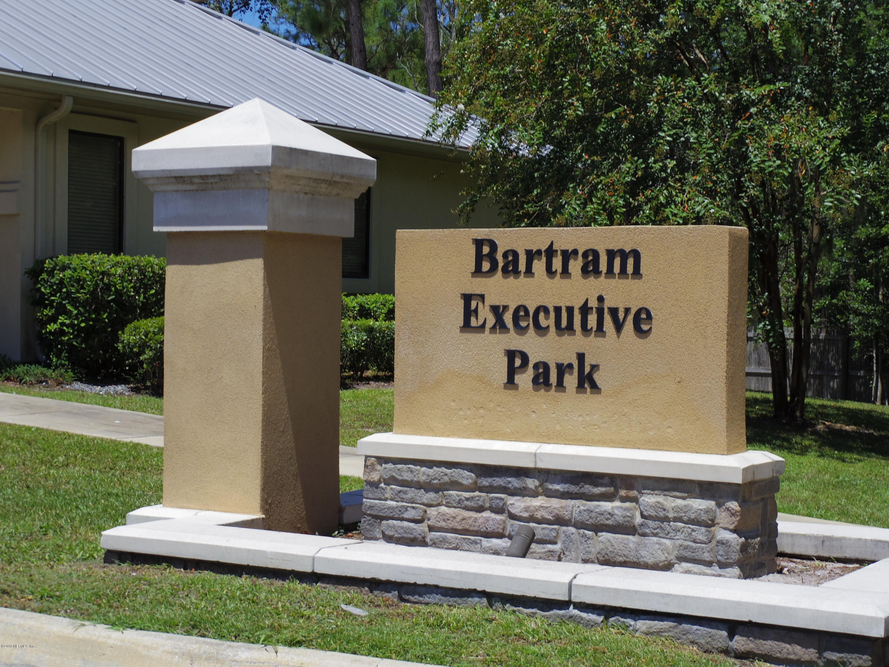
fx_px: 1618
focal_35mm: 63
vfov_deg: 23.3
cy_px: 334
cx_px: 444
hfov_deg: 30.7
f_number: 4.5
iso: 100
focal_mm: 13.8
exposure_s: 1/800
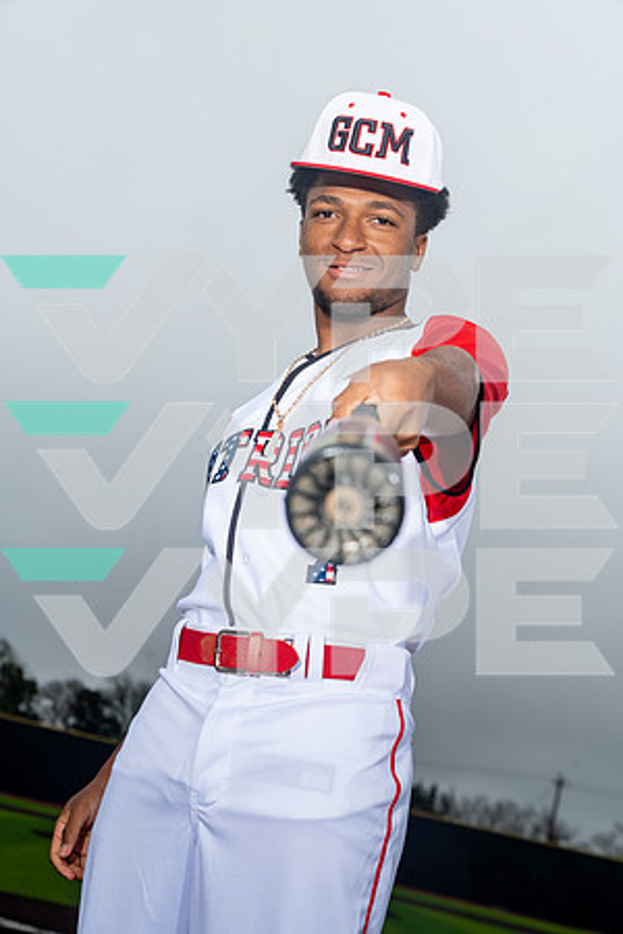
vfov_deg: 28.8
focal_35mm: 70
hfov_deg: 19.5
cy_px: 467
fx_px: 1817
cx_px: 312
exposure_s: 1/125
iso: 320
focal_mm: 70
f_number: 8
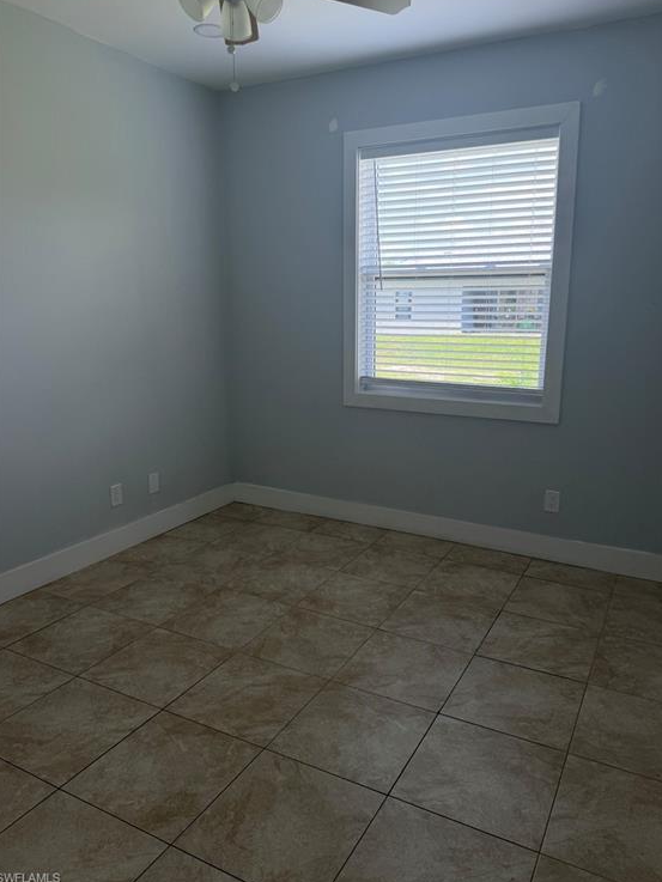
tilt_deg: -9.8
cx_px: 339
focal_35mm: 25
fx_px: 637
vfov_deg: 69.4
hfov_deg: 54.9
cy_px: 427
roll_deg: -0.2
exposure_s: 1/165
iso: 80
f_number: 1.78
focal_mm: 6.76
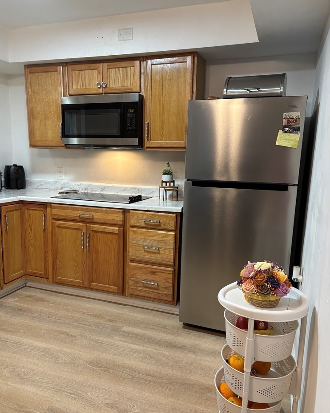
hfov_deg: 51.5
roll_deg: -1.4
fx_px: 342
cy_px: 223
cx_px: 160
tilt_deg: -11.7
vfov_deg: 62.1
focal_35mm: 28
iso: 200
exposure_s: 1/60
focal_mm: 5.96
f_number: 1.6
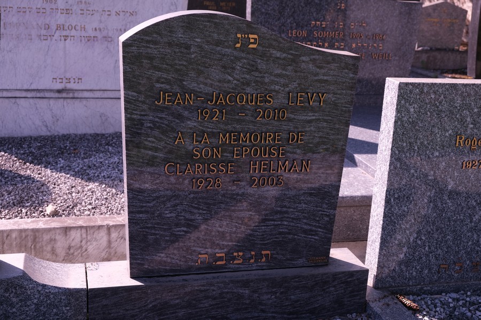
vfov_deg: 28.6
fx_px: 628
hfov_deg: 41.9
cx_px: 240
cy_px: 160
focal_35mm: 47
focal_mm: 31.5
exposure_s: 1/220
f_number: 5.6
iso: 160
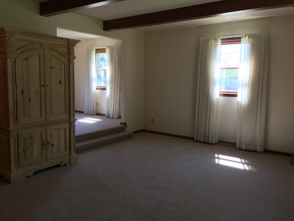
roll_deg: -0.5
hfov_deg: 61.7
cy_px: 110
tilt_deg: -6.4
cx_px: 147
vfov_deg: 48.2
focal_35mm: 29
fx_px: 246
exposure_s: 1/60
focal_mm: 4.15
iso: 40
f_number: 2.2
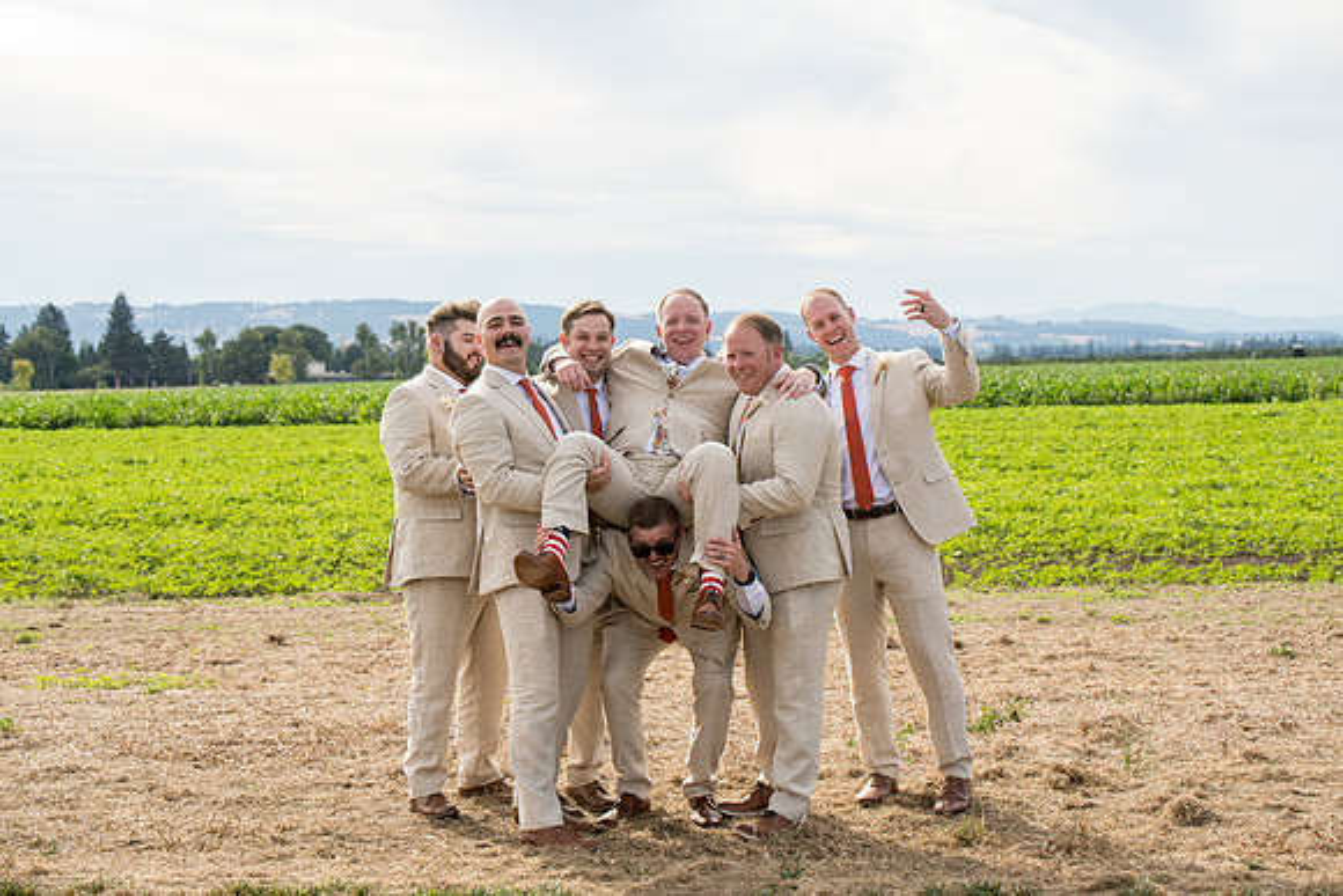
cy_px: 448
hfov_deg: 28.8
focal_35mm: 70
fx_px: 2612
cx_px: 672
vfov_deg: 19.5
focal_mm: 70
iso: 250
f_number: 6.3
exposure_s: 1/500
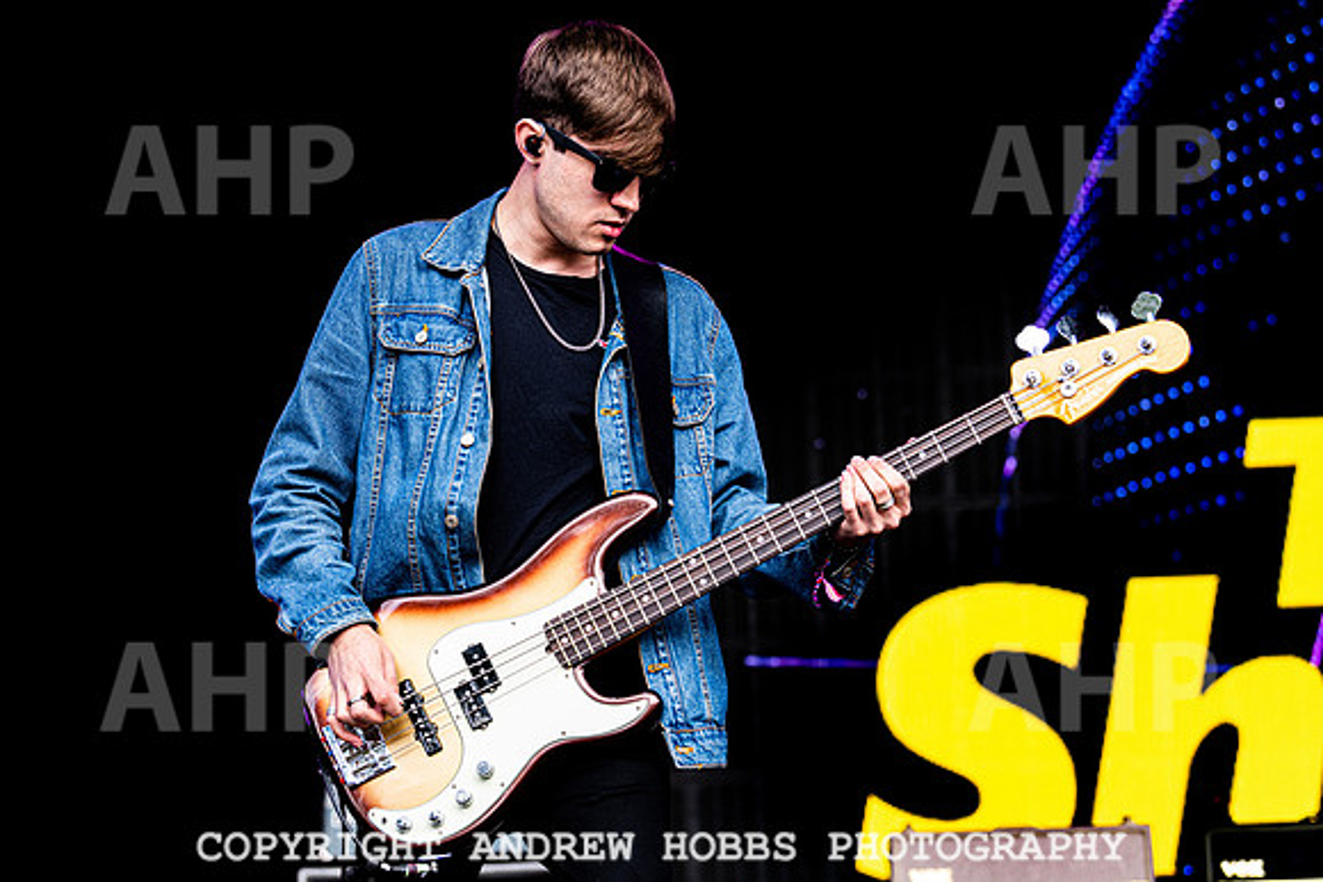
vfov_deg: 14.0
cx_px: 662
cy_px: 441
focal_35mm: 98
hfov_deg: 20.8
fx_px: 3602
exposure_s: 1/500
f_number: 4.5
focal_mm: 98
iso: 500
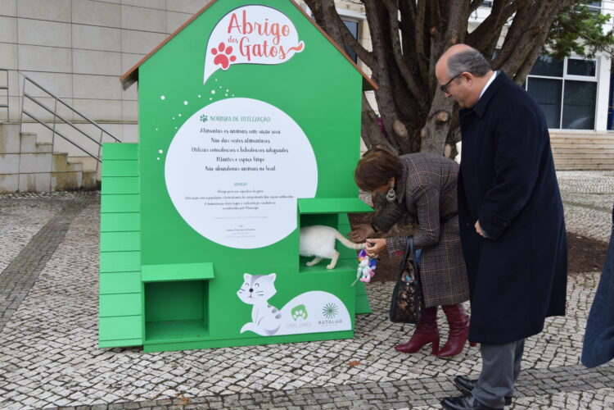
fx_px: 614
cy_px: 205
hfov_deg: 53.1
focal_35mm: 36
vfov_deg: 36.9
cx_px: 307
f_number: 7.1
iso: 400
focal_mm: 24
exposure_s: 1/200
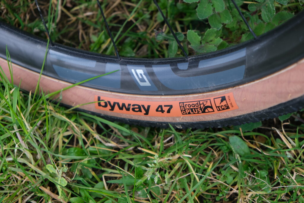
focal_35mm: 83
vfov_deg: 16.5
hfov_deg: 24.5
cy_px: 102
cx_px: 152
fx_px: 701
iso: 160
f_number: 4
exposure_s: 1/120
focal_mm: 55
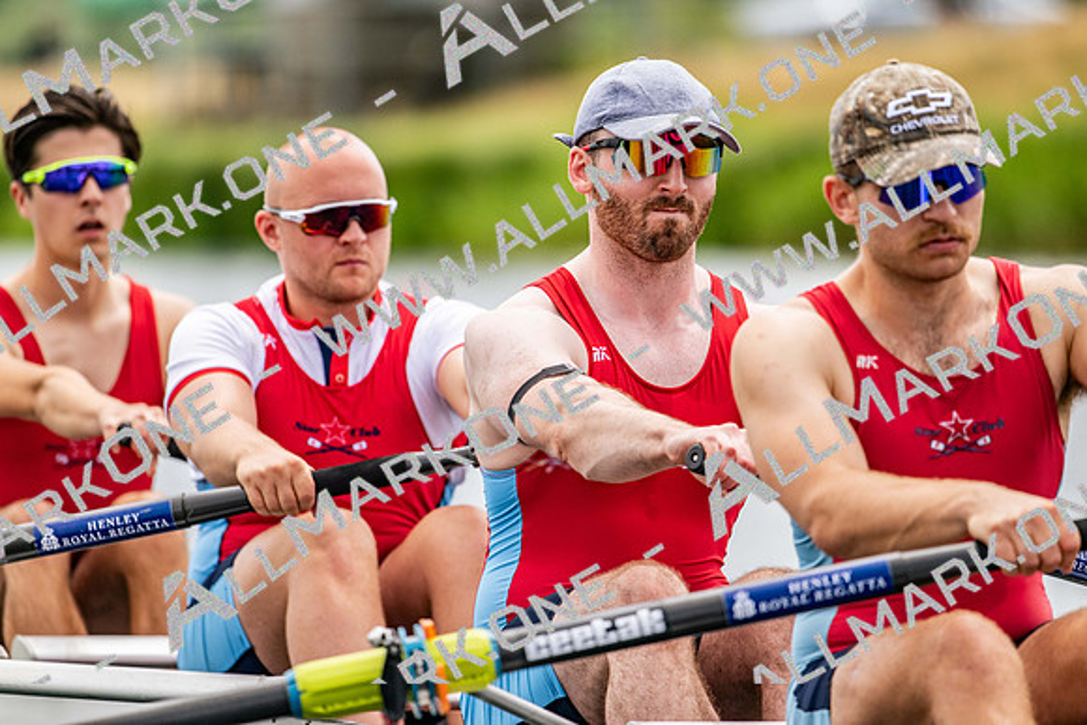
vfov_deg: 3.4
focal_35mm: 400
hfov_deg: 5.2
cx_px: 544
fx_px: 12080
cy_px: 362
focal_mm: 400
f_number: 4.5
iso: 400
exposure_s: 1/2500
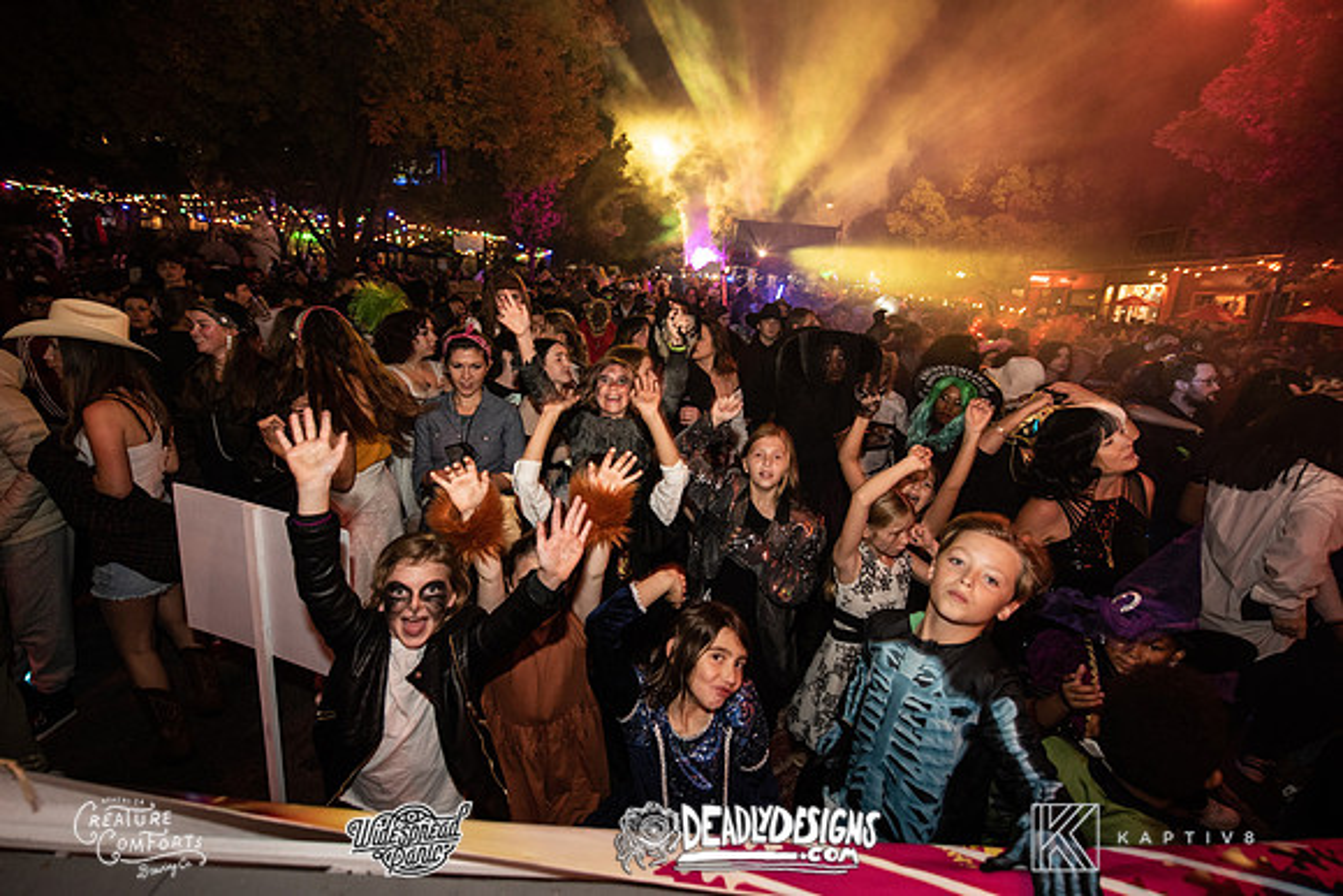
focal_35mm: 16
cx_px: 672
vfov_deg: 73.8
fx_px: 597
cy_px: 448
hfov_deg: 96.7
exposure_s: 1/50
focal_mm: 16
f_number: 3.5
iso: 2000
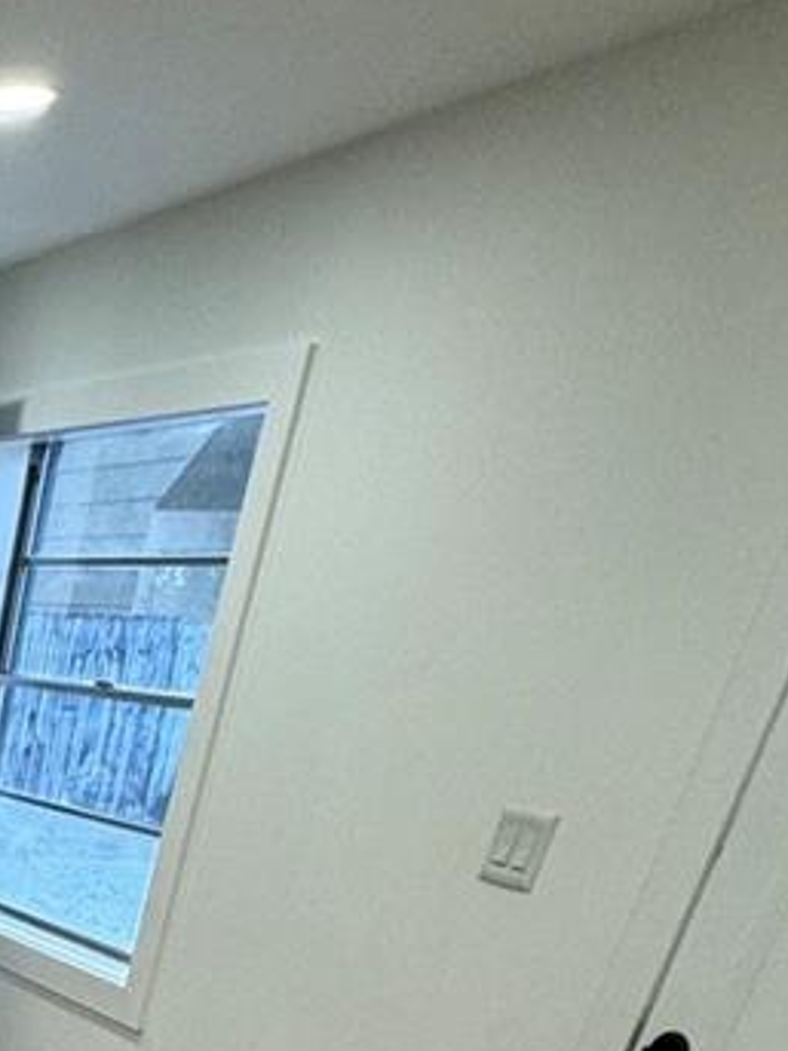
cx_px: -543
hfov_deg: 21.8
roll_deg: +0.7
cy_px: 1483
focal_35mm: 49
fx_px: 1488
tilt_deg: -32.0
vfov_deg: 28.7
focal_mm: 2.22
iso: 160
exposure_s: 1/120
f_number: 2.2
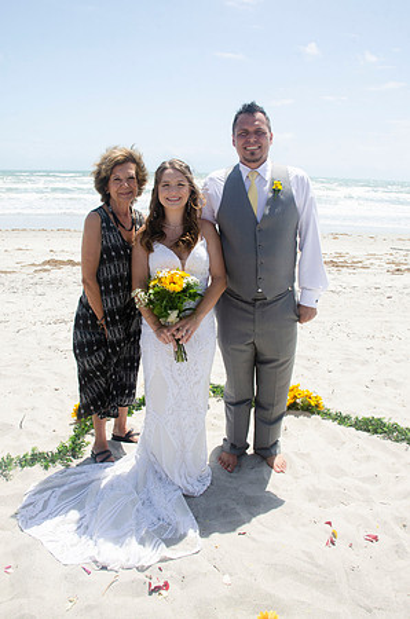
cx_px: 205
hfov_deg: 47.7
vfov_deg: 67.5
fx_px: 463
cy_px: 310
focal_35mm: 27
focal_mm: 18
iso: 100
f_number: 11
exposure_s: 1/250
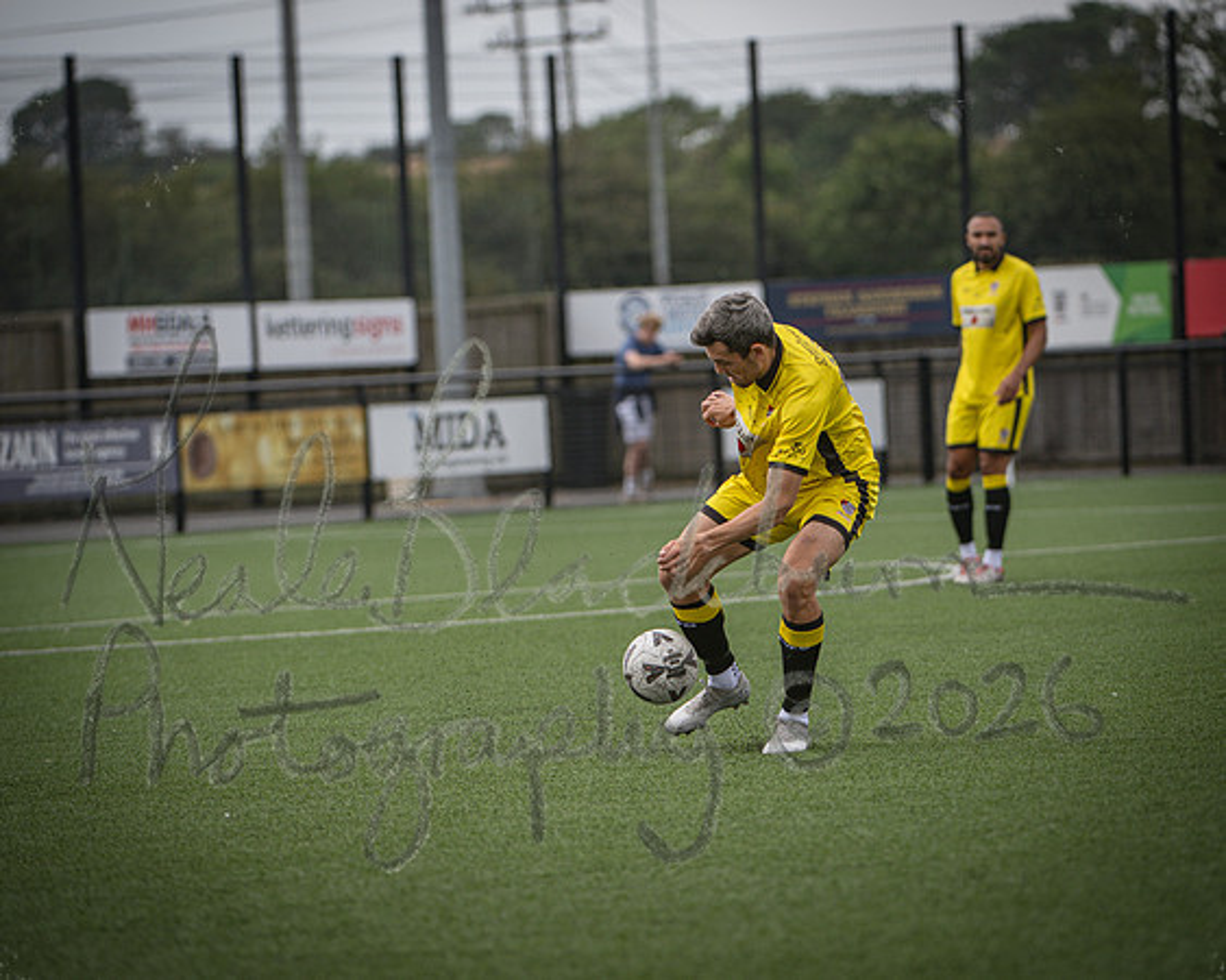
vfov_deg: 6.9
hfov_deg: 8.6
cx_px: 613
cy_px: 490
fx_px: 8174
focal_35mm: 225
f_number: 4
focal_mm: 200
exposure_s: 1/1600
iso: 400
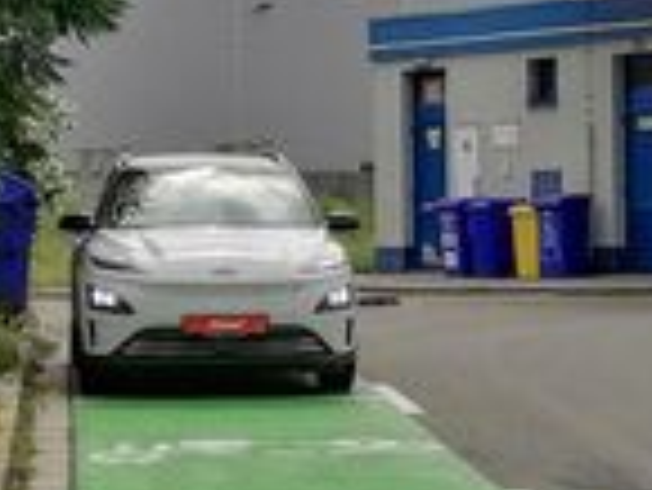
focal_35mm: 147
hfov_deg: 13.4
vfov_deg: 10.1
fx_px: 2771
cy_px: 211
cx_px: 414
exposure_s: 1/2079
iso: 50
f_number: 1.8
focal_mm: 5.3
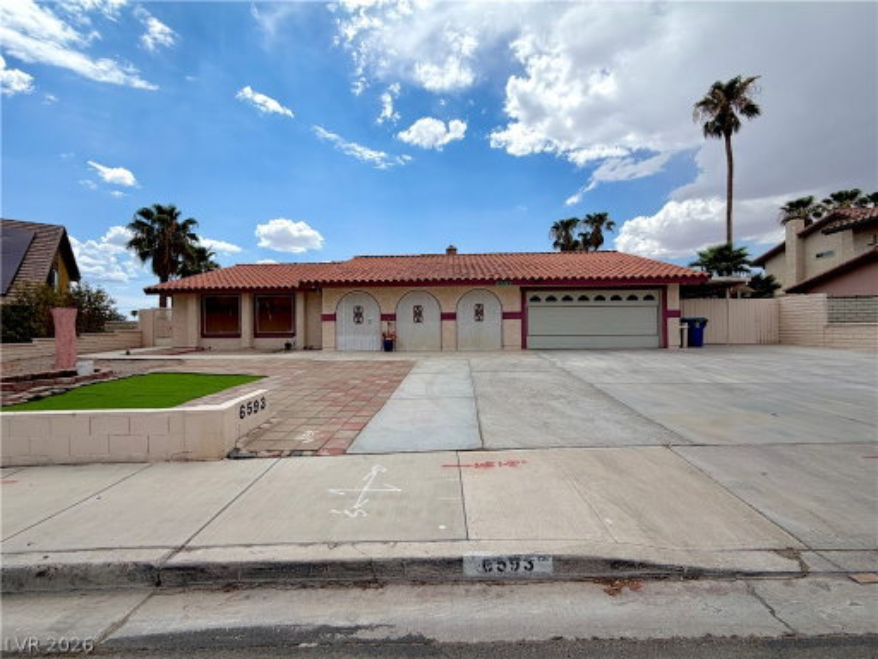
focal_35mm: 14
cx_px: 439
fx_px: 355
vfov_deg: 85.7
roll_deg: +1.6
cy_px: 330
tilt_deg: -0.1
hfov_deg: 102.1
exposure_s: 1/1497
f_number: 2.2
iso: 20
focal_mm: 2.22
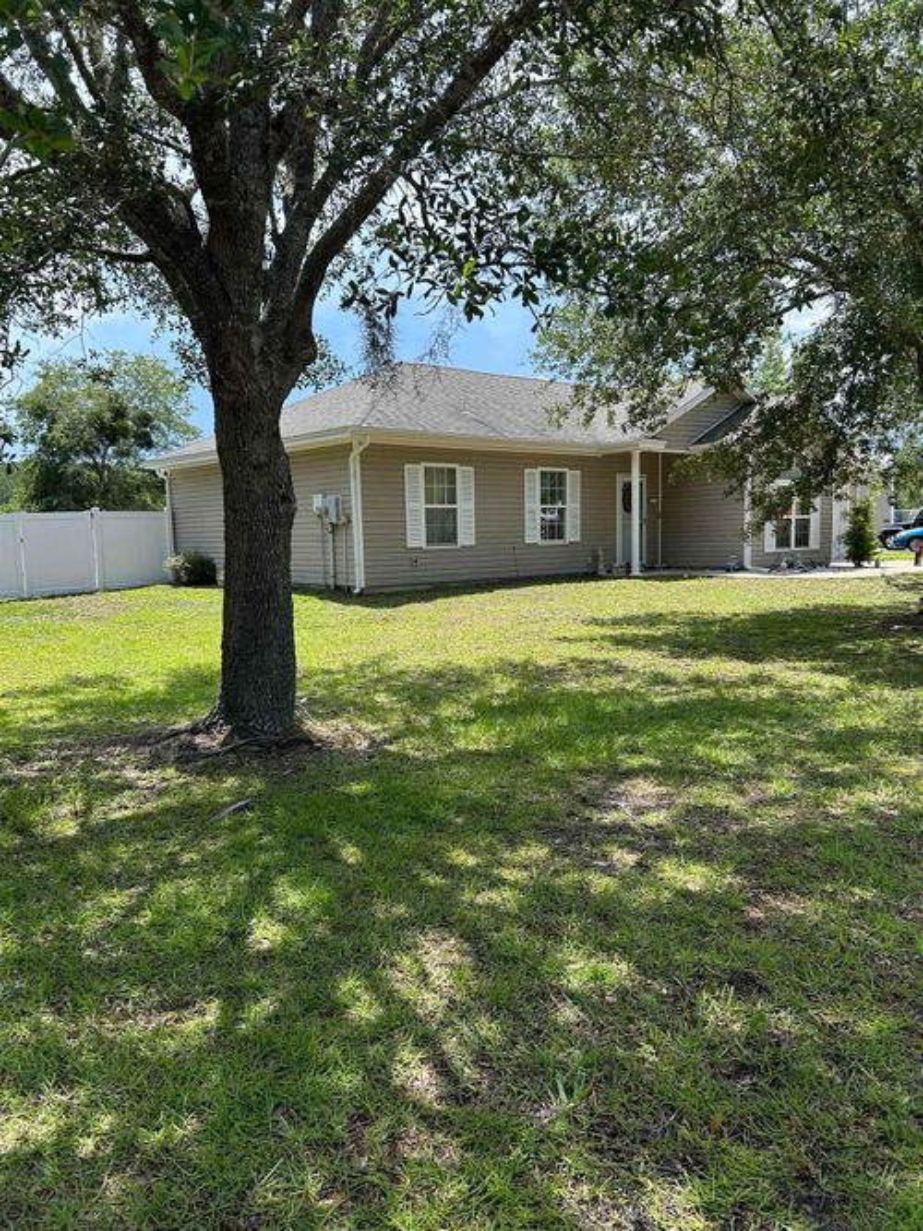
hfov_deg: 53.0
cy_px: 616
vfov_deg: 67.3
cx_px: 462
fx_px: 925
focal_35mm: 26
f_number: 1.5
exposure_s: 1/1488
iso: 50
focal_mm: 5.7
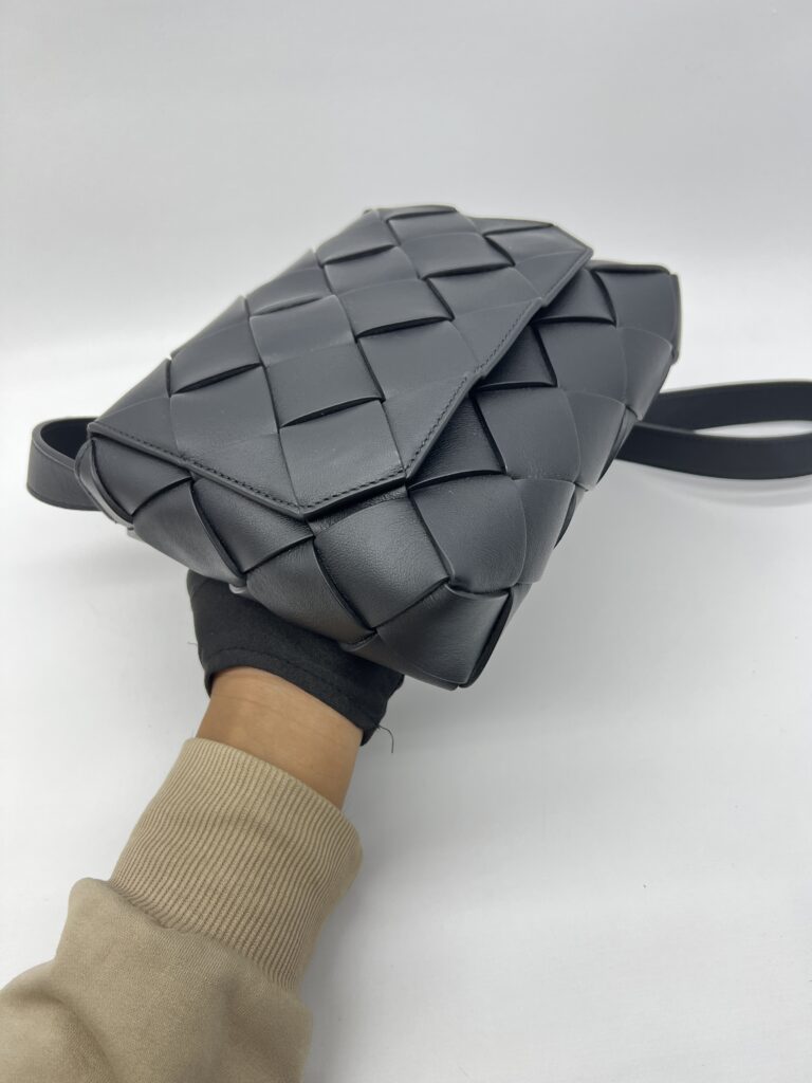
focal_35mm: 26
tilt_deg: -48.1
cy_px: 542
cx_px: 406
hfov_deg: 53.1
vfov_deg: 67.3
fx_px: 813
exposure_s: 1/100
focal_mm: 5.7
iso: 50
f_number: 1.5
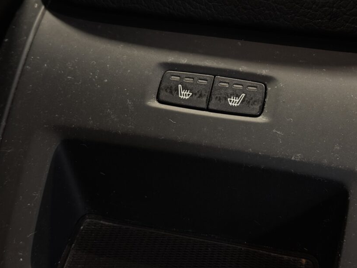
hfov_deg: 32.1
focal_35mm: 60
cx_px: 207
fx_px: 619
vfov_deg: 24.4
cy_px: 103
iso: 1000
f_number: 1.78
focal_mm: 6.76
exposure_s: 1/15
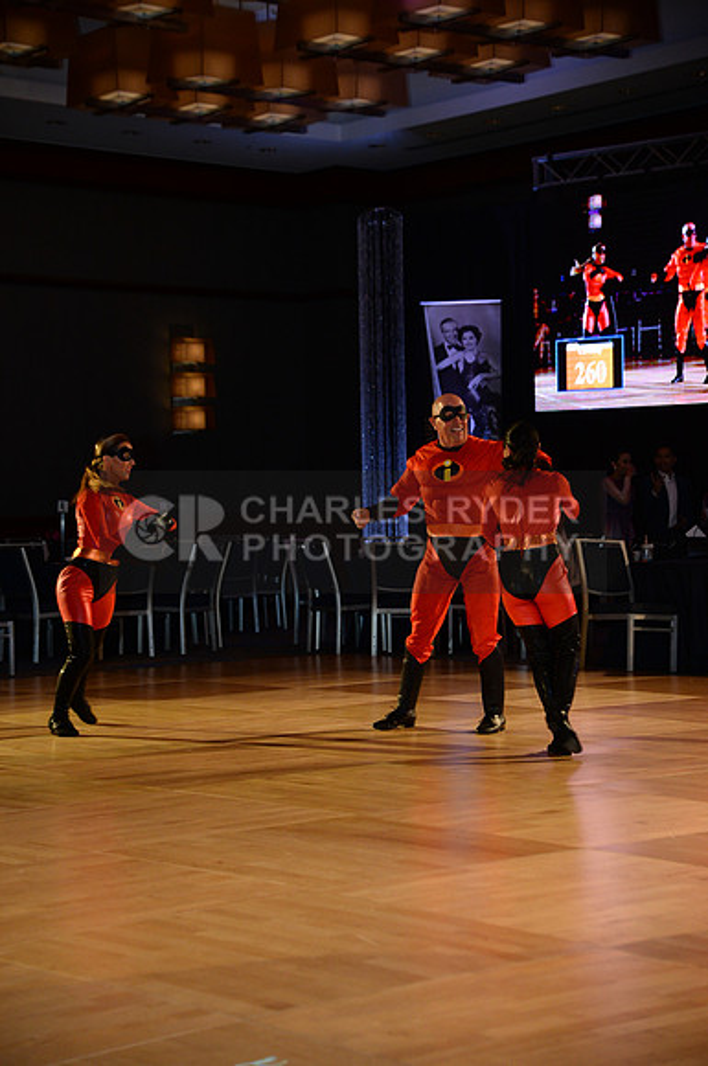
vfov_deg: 23.9
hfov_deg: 16.0
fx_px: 2515
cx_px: 354
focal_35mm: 85
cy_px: 533
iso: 2000
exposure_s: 1/250
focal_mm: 85
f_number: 4.5
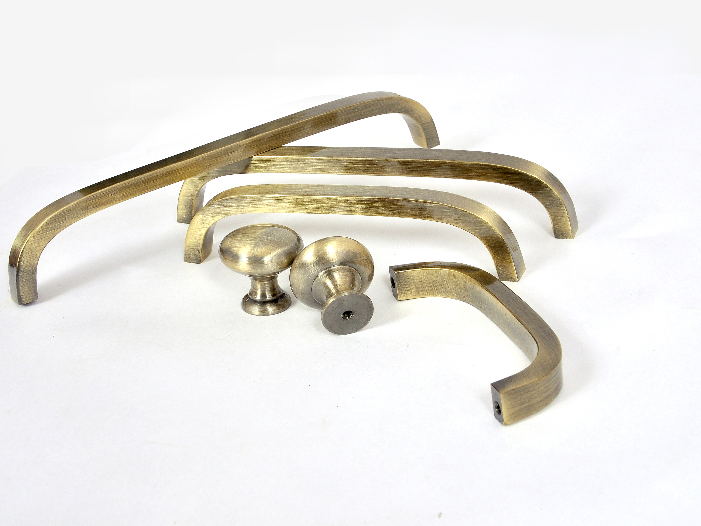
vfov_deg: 21.3
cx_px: 324
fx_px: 1397
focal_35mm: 69
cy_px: 262
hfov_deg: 28.2
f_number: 14
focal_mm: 42
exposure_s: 1/125
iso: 250
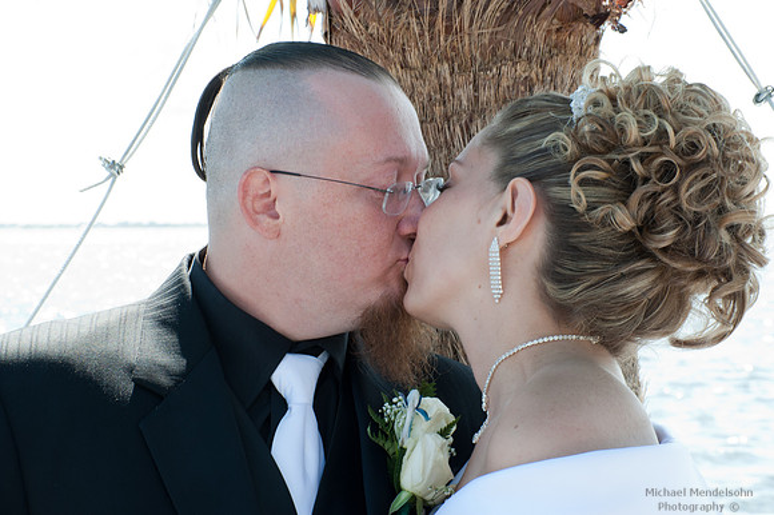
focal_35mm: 122
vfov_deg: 11.2
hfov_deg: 16.8
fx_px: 2621
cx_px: 387
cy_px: 258
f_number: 29
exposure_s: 1/40
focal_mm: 122
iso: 640
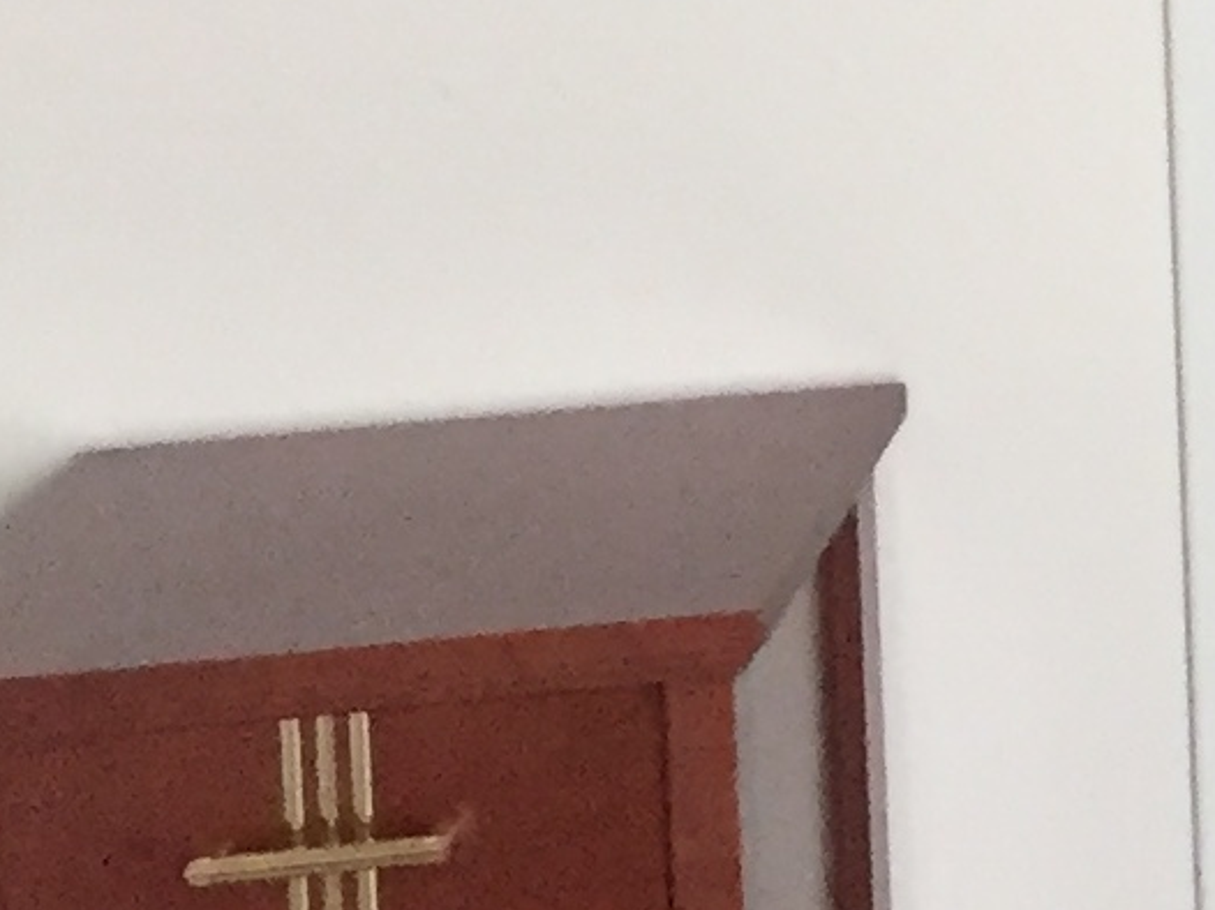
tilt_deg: -4.7
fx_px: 6315
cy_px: -1129
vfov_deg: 7.8
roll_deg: +0.9
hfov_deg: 8.9
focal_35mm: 180
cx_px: 3717
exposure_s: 1/33
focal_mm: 4.15
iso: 160
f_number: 2.2
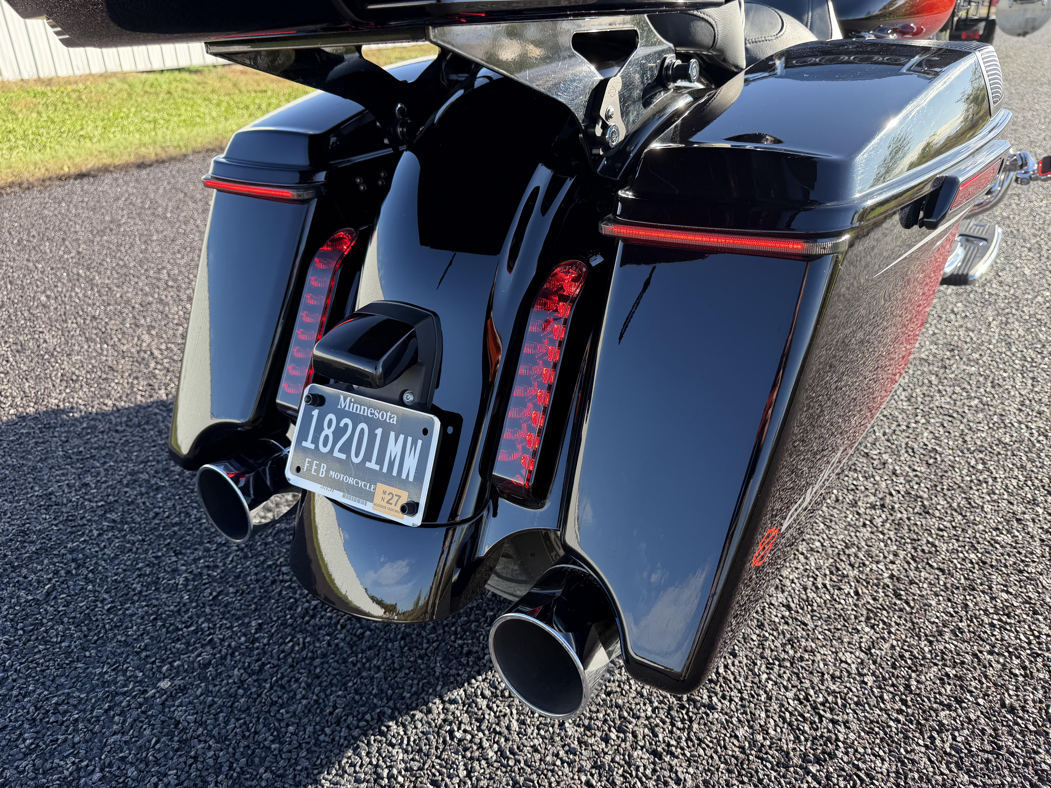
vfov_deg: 56.8
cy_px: 394
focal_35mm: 24
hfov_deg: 71.6
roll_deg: +0.2
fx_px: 729
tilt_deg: -28.3
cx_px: 526
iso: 80
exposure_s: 1/589
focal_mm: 6.76
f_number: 1.78
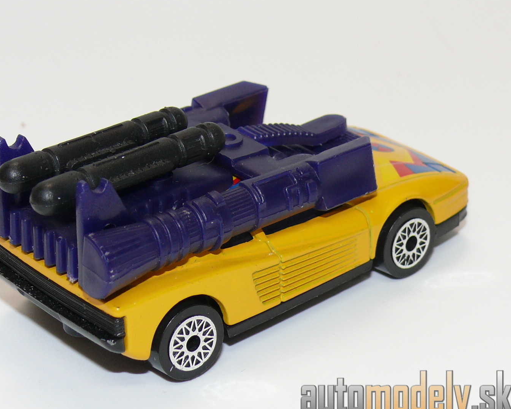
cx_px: 213
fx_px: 1815
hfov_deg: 16.0
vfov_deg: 12.9
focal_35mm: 120
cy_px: 200
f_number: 4
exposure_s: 1/30
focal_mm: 13.4
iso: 100
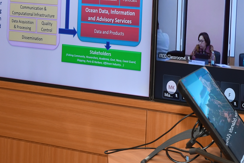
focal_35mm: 146
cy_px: 37
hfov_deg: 13.8
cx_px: 257
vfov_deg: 9.4
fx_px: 989
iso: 400
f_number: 5
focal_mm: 35
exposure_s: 1/50
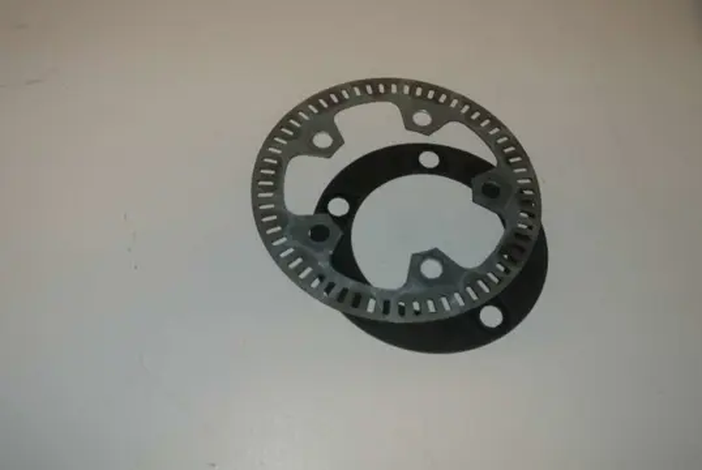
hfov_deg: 55.7
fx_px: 664
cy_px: 235
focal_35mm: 34
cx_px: 351
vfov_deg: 39.0
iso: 200
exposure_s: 1/60
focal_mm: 12.7
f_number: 3.8
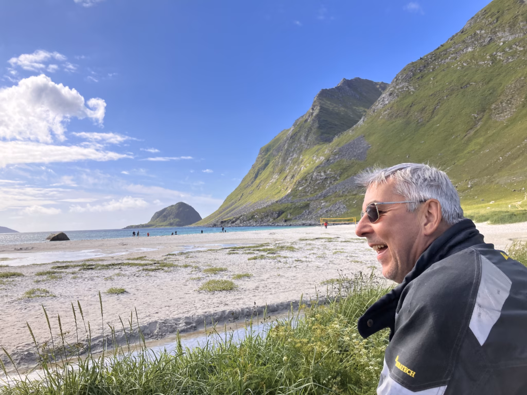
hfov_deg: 63.4
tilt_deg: +3.2
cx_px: 264
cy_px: 198
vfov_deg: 49.7
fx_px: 426
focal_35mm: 28
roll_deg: +1.0
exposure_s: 1/1869
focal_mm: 3.99
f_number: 1.8
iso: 32
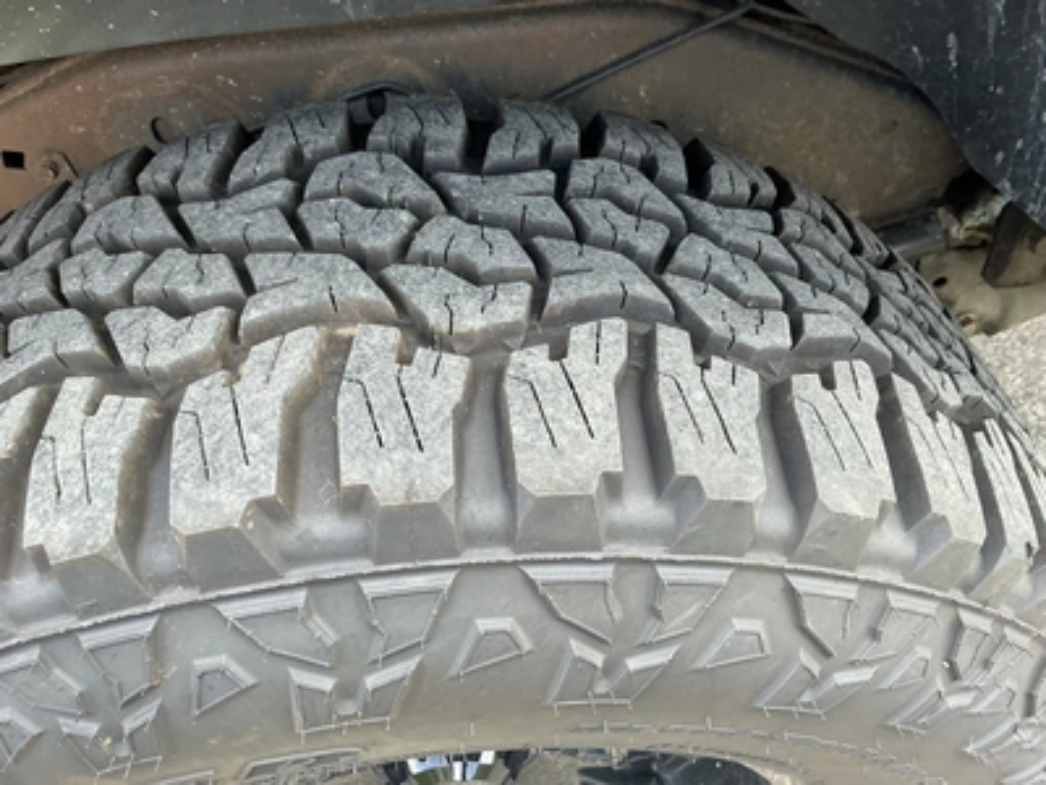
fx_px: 846
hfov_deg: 63.4
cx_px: 523
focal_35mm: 28
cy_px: 392
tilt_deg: -47.9
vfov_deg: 49.7
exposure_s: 1/122
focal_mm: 3
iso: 40
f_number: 1.8
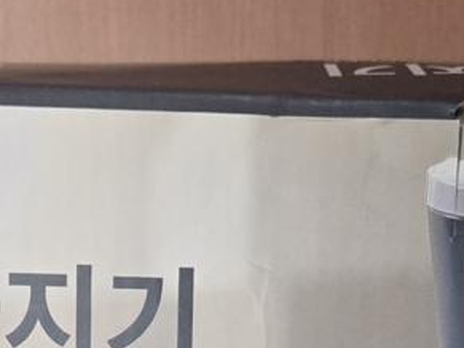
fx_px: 1353
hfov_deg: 19.5
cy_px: 668
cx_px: 230
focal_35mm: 101
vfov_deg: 13.0
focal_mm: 5.4
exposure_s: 1/120
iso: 200
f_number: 1.8
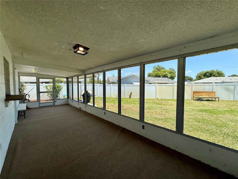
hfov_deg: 102.1
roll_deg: -0.2
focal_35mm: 14
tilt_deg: -2.4
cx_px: 119
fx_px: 96
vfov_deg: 85.7
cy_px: 90
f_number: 2.2
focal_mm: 2.22
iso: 50
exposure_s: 1/602
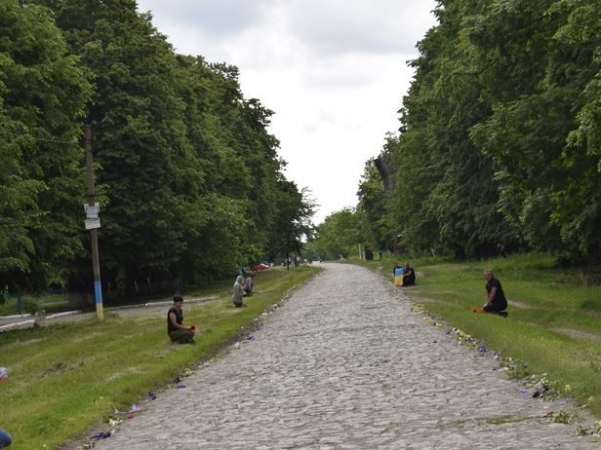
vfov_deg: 15.3
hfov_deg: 20.3
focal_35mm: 97
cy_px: 211
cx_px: 272
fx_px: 1677
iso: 100
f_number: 8
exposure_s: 1/200
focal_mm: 55
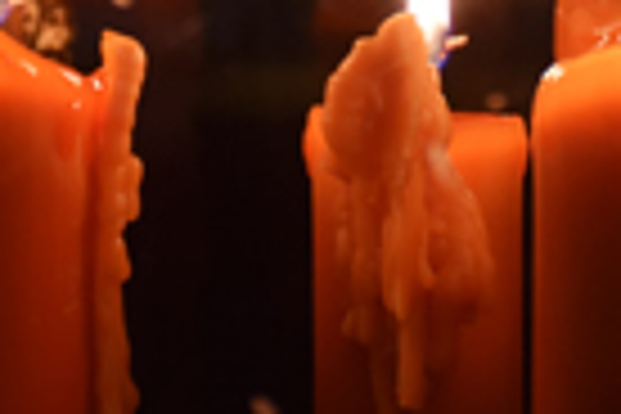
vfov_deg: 6.0
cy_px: -119
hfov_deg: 9.0
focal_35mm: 228
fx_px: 3933
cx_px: 256
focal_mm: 38
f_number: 4.5
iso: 500
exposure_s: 1/60
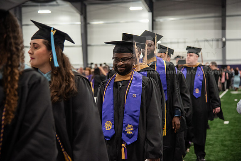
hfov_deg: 24.8
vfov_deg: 16.7
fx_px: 549
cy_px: 80
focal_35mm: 82
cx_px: 120
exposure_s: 1/125
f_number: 4
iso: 2000
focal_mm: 82
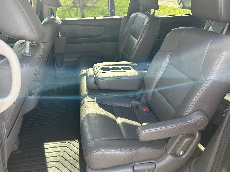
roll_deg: +2.0
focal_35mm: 27
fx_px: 179
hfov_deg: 65.3
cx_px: 113
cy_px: 83
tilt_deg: -26.1
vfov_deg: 51.3
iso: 64
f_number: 1.5
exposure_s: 1/158
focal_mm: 5.7
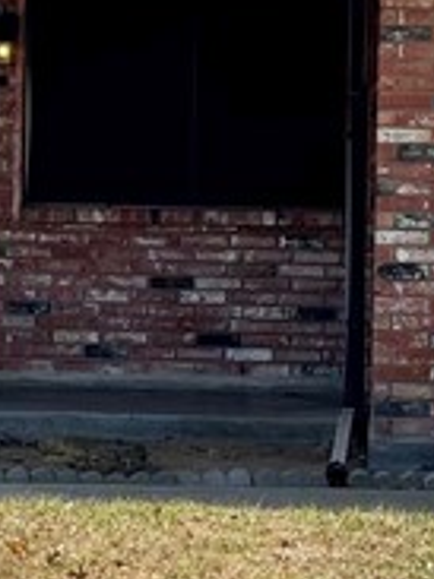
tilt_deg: -0.6
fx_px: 2343
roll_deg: -1.4
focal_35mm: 140
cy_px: 168
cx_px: 228
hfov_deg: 10.6
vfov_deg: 14.1
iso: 32
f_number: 1.6
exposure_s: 1/4202
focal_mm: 5.1
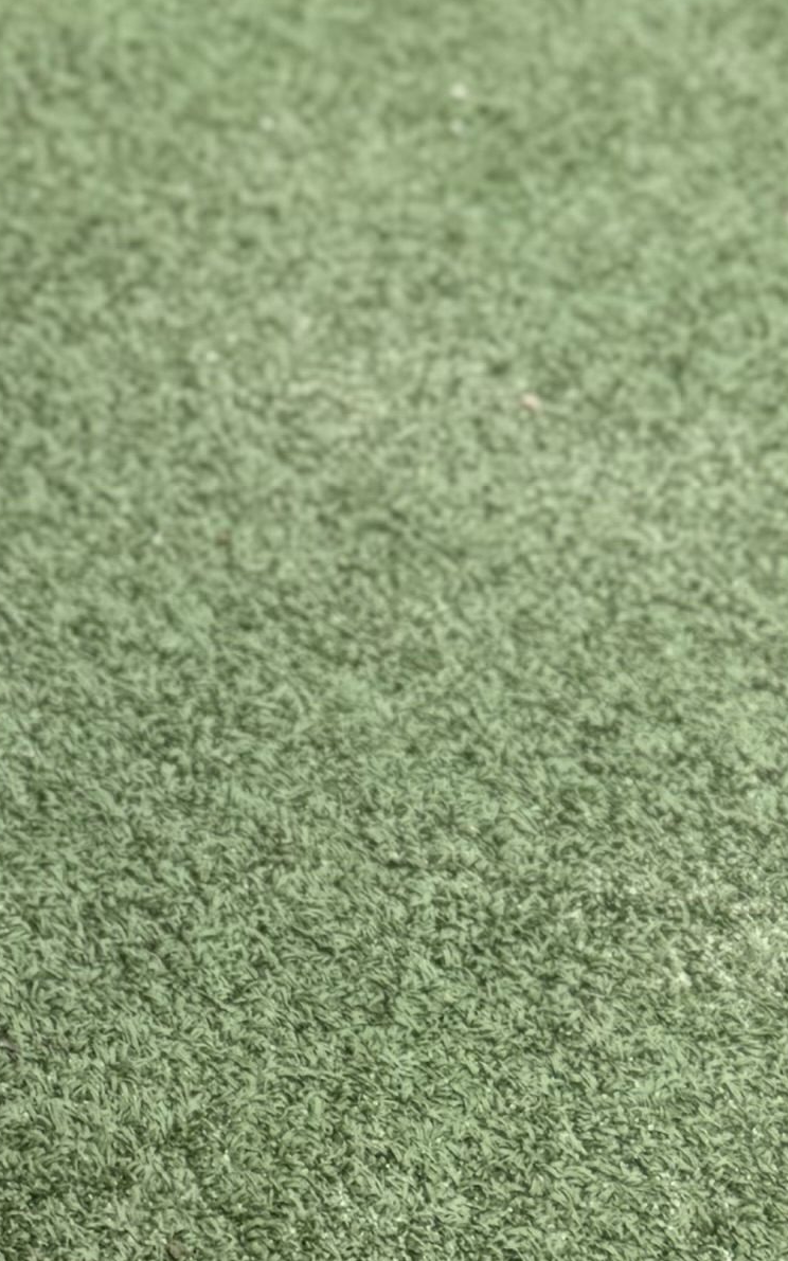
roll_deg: -3.6
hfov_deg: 9.2
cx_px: -1321
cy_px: -1572
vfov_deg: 13.5
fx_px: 4194
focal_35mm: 122
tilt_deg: -8.7
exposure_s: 1/571
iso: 80
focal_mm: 6.76
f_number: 1.78
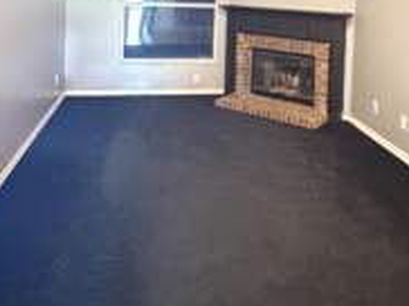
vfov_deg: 34.6
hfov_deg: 50.1
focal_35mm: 37
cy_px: -8
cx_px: 231
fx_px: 437
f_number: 2.2
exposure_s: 1/15
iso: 3200
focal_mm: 2.22
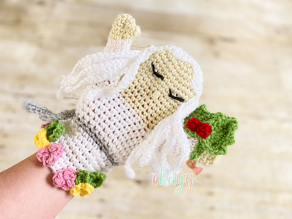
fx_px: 219
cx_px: 146
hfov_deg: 67.3
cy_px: 110
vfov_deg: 53.1
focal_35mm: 26
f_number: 1.8
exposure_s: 1/60
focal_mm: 4.25
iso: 400
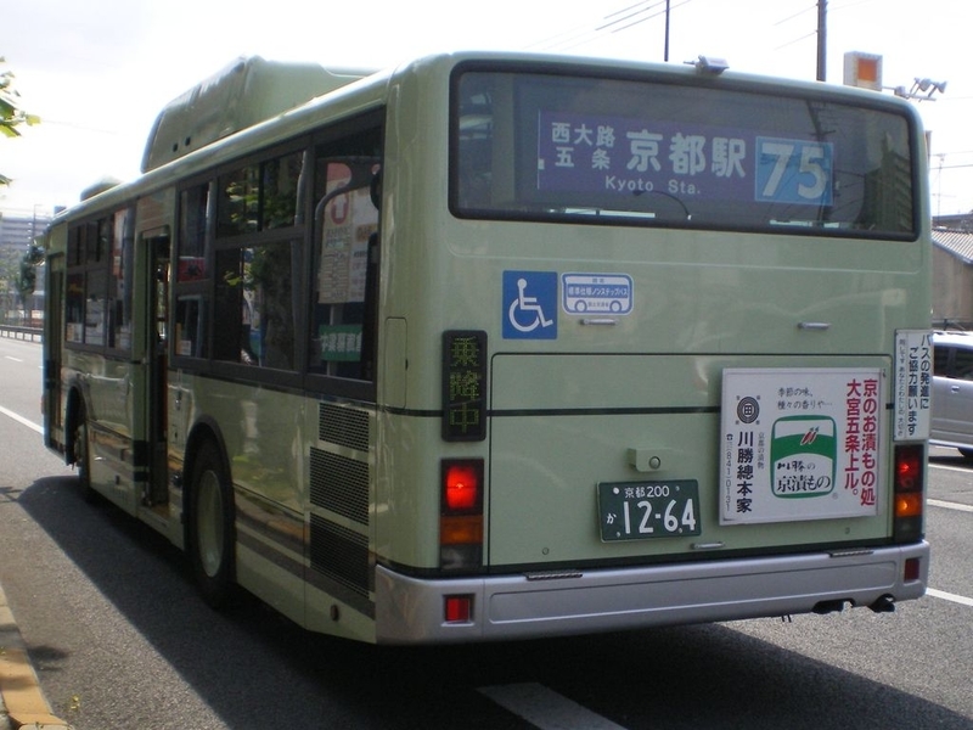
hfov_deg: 49.0
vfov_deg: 37.7
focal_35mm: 38
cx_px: 486
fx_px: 1068
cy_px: 365
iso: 200
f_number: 4.6
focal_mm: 6.3
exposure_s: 1/640
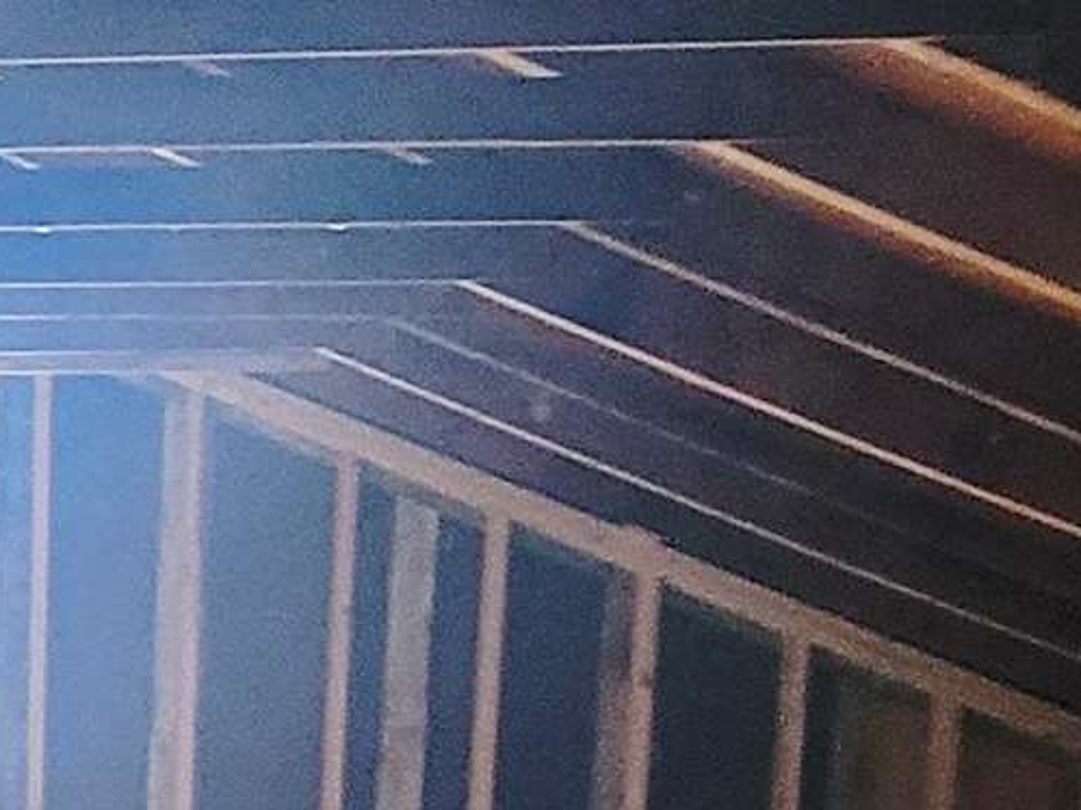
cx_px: -442
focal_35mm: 80
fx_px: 2498
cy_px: 1161
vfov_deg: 16.9
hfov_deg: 21.3
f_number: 2.2
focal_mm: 2.2
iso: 320
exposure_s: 1/40
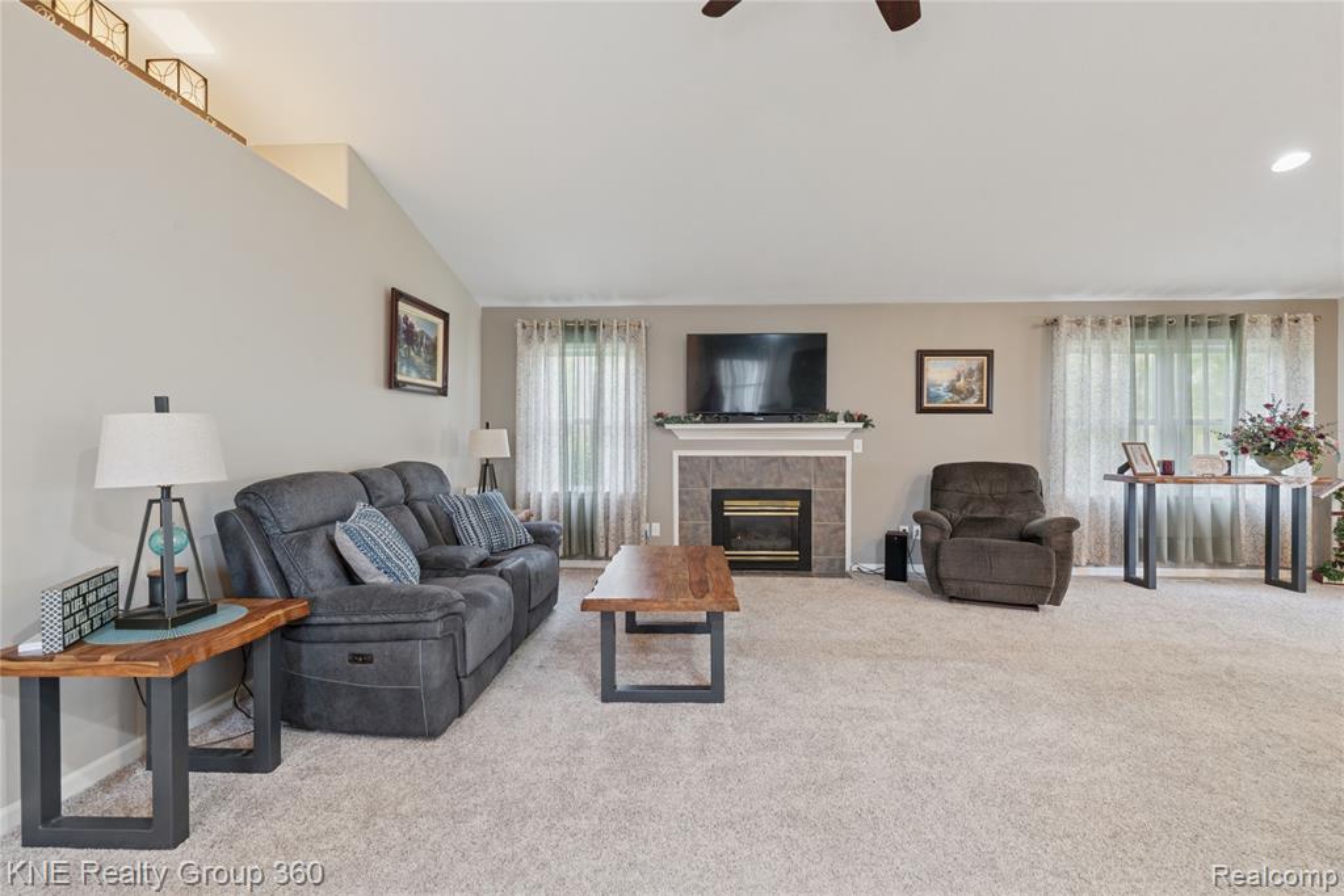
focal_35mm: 15
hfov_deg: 100.4
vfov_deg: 77.3
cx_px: 672
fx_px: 560
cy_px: 448
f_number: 8
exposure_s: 1/3.33
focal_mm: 15
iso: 400
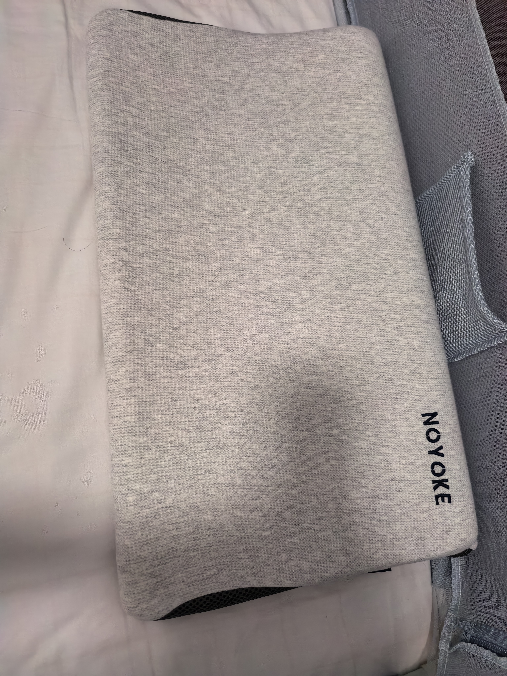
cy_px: 338
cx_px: 254
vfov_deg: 71.6
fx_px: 469
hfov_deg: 56.8
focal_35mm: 24
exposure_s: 1/100
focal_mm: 6.98
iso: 800
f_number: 1.4
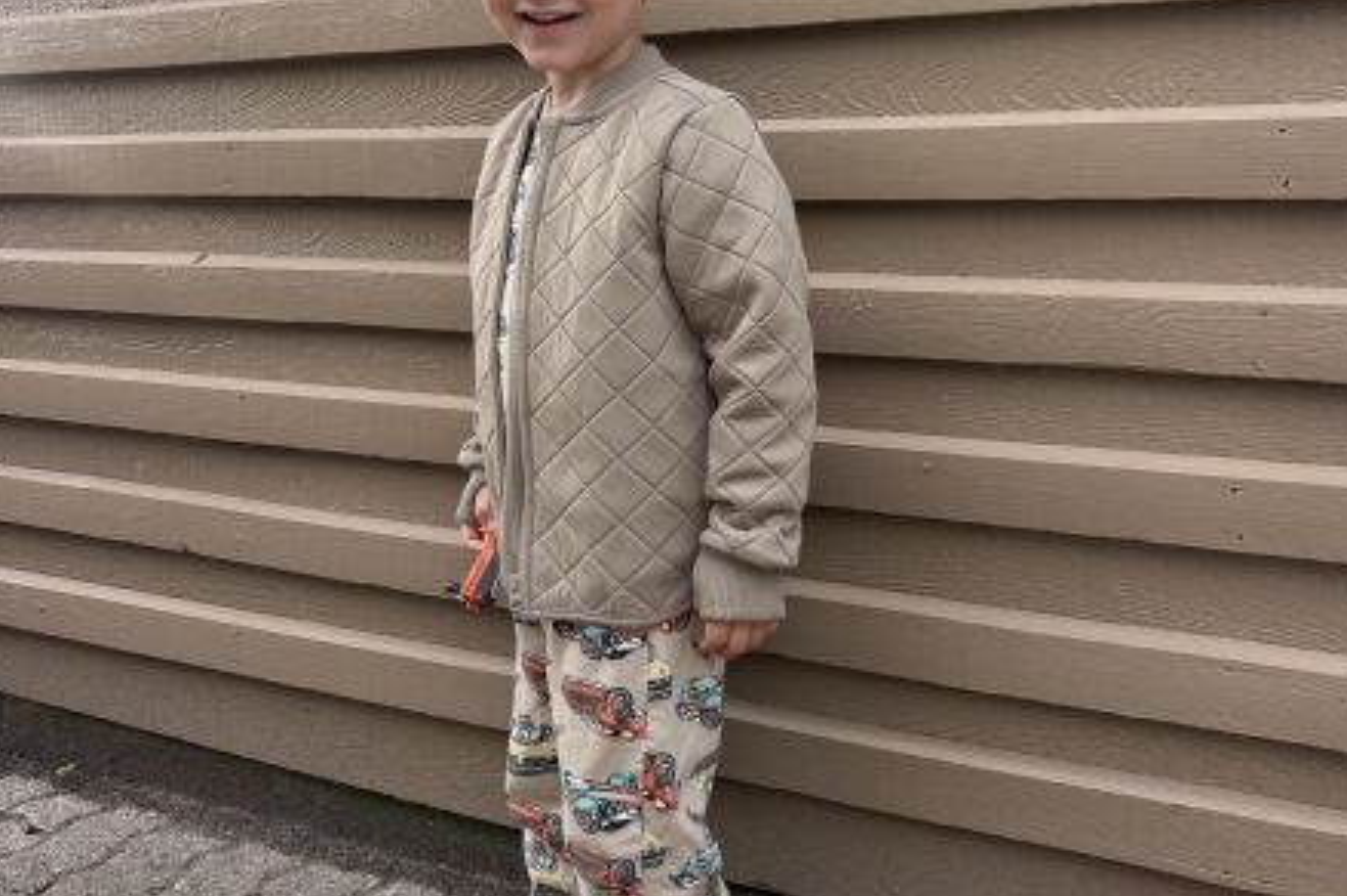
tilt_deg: -8.1
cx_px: 681
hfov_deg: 51.9
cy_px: 368
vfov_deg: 35.8
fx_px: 1383
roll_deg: -2.5
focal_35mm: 37
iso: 50
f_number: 1.6
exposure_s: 1/279
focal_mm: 5.96
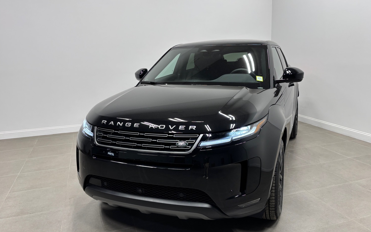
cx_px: 196
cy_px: 119
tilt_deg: -12.6
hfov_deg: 62.8
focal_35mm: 30
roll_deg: +1.1
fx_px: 303
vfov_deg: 41.8
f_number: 1.6
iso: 40
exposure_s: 1/166
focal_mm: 5.96
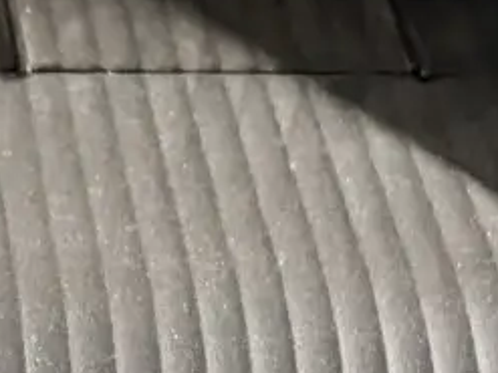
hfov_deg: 9.5
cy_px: 617
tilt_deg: -68.2
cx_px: -292
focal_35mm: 202
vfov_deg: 7.2
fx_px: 2905
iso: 640
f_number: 1.6
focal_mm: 5.96
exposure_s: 1/31
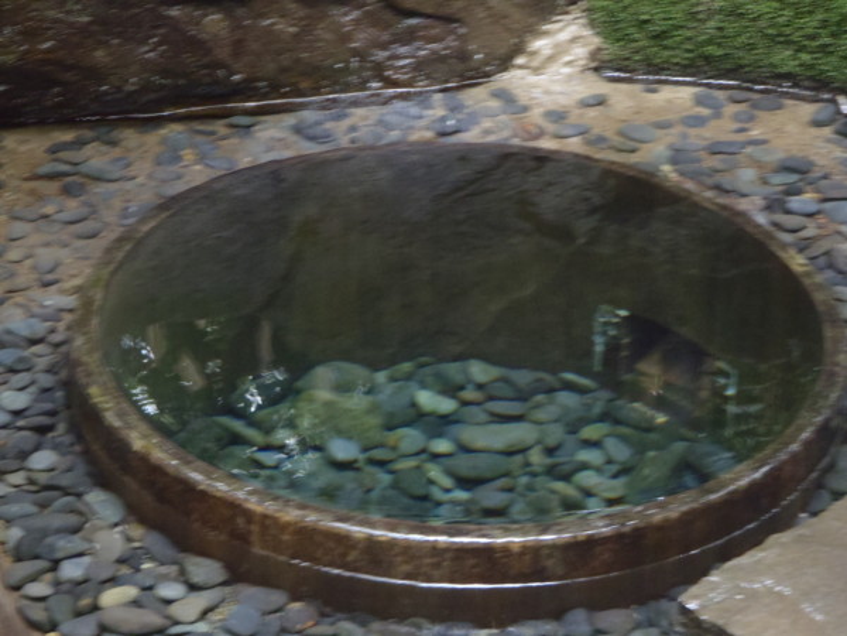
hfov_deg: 17.7
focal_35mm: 111
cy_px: 318
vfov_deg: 13.3
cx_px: 424
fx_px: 2716
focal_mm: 19.85
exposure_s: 1/4
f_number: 5.2
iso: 400
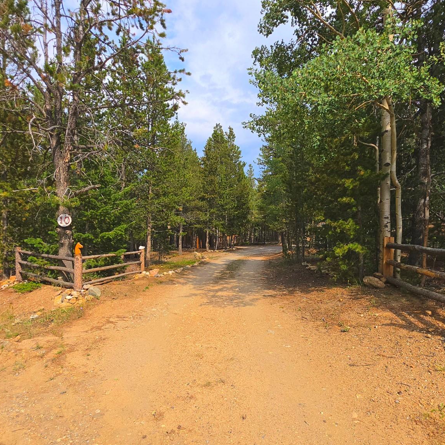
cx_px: 282
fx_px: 233
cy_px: 220
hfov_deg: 85.5
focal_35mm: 16
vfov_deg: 87.4
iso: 16
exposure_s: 1/769
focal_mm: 2.2
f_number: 1.9
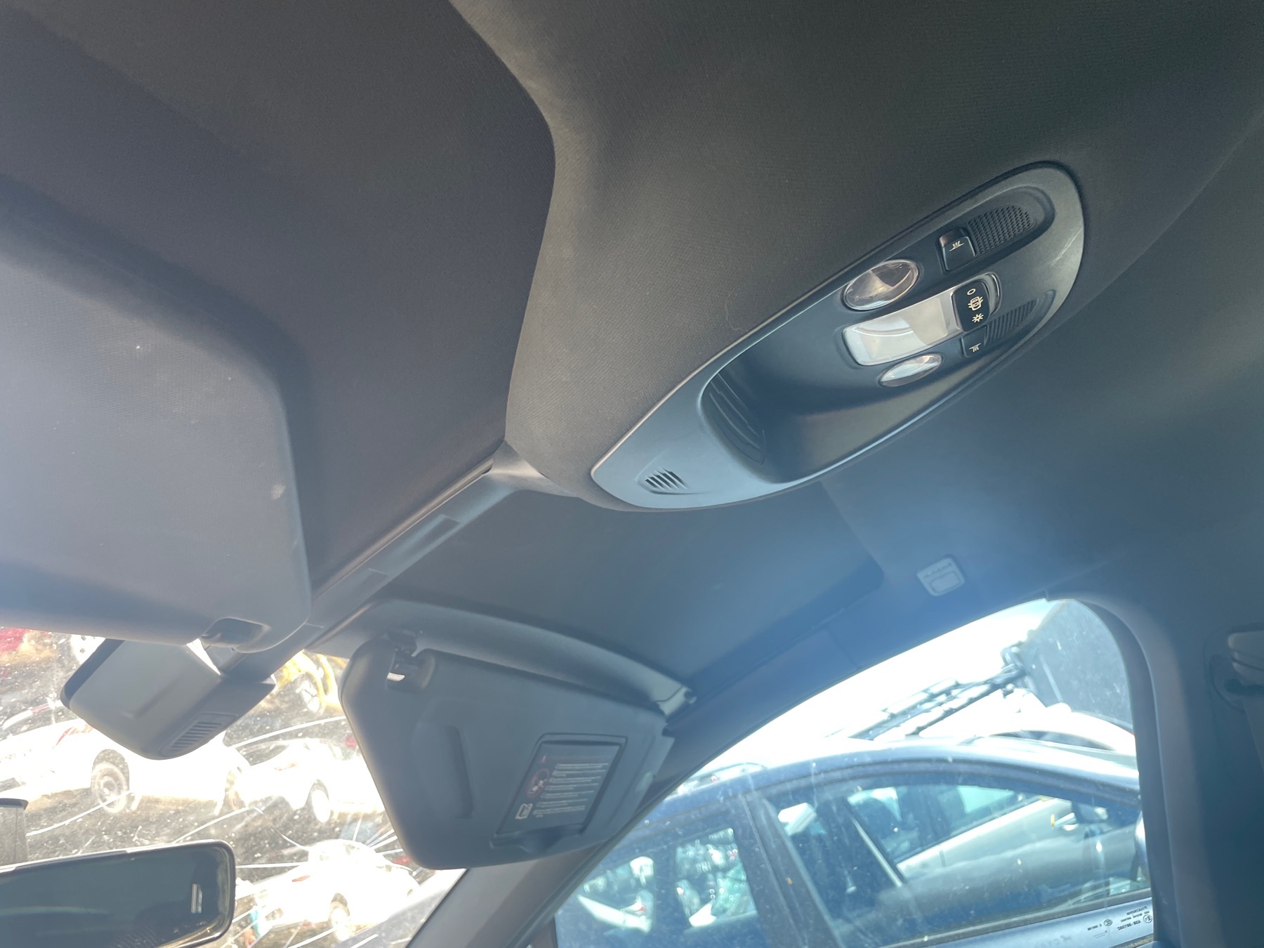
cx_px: 632
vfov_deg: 53.1
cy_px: 474
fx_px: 949
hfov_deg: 67.3
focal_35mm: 26
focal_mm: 4.2
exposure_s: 1/121
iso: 64
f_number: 1.6
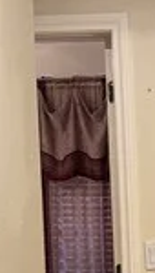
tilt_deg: -6.5
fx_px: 1402
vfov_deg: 10.9
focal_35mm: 193
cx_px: 290
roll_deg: +0.6
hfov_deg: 6.2
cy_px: 335
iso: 160
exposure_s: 1/60
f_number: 1.6
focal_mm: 5.96
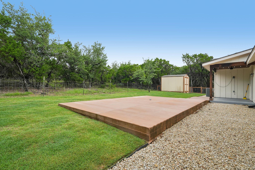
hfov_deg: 93.3
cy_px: 85
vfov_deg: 70.4
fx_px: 120
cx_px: 128
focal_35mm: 17
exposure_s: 1/400
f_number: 11
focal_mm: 17
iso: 800
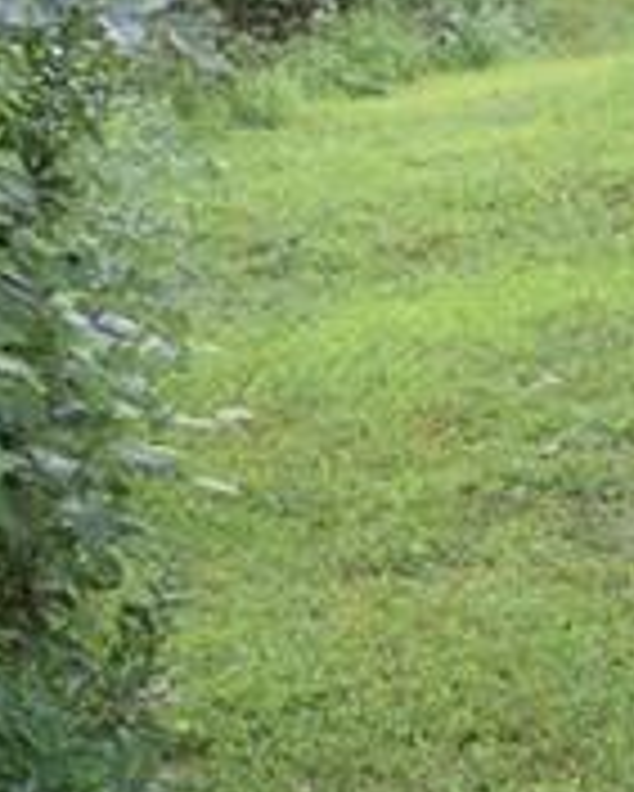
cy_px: 130
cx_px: 823
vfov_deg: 6.8
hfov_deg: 5.5
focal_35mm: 282
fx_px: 6609
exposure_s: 1/160
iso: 400
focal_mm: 46
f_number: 6.3
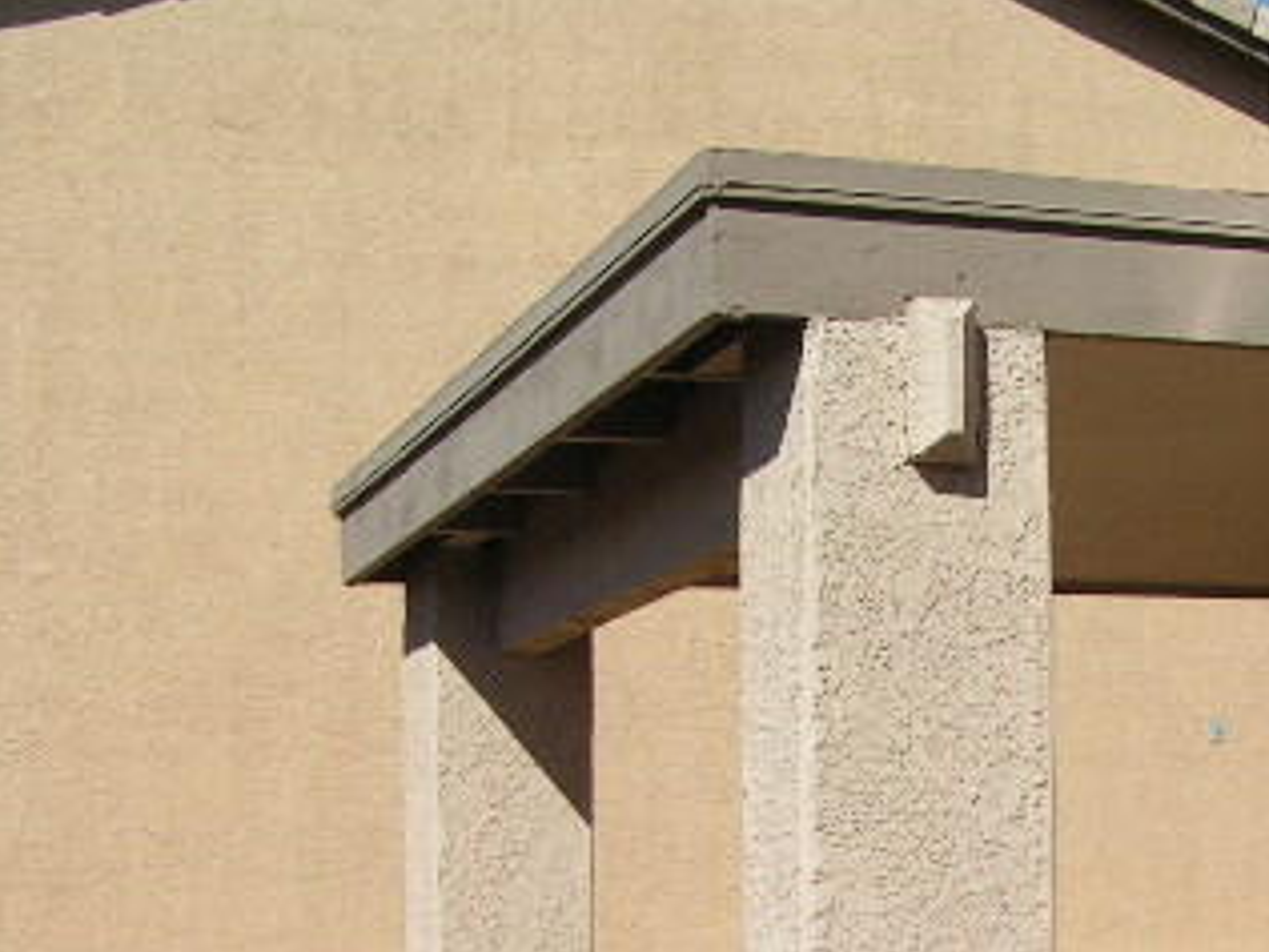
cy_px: 960
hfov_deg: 24.9
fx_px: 2823
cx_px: 1016
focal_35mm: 77
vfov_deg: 18.6
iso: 50
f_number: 5.6
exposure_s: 1/400
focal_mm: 6.3
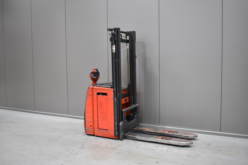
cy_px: 82
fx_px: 238
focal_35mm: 34
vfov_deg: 38.4
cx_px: 124
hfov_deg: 55.1
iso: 1250
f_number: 4.5
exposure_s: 1/50
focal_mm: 23
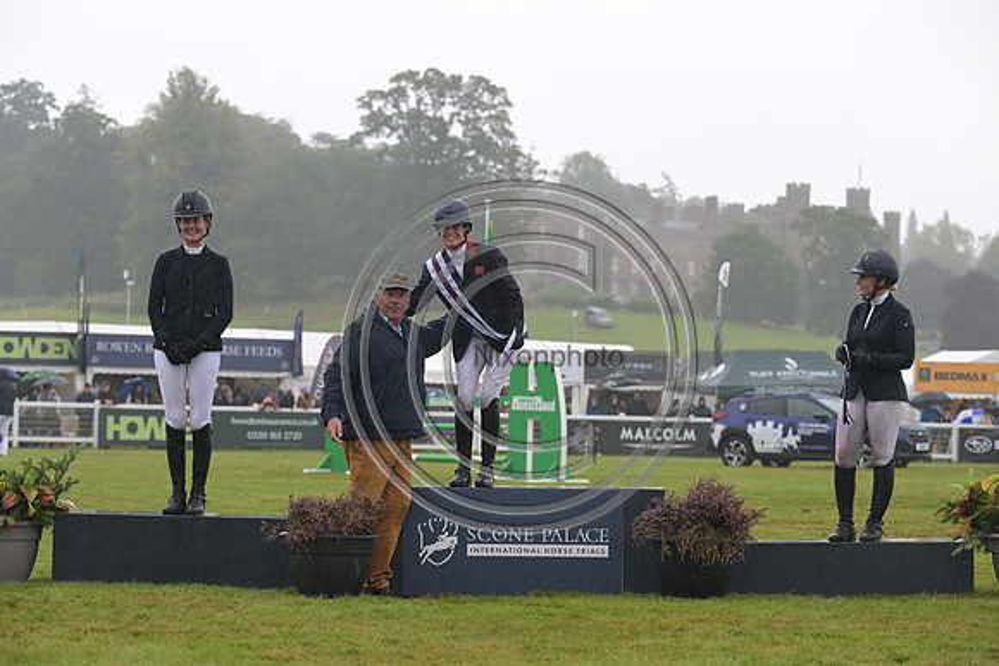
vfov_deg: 12.5
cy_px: 333
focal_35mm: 110
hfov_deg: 18.6
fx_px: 3053
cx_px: 500
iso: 1100
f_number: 5
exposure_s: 1/1000
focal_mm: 110
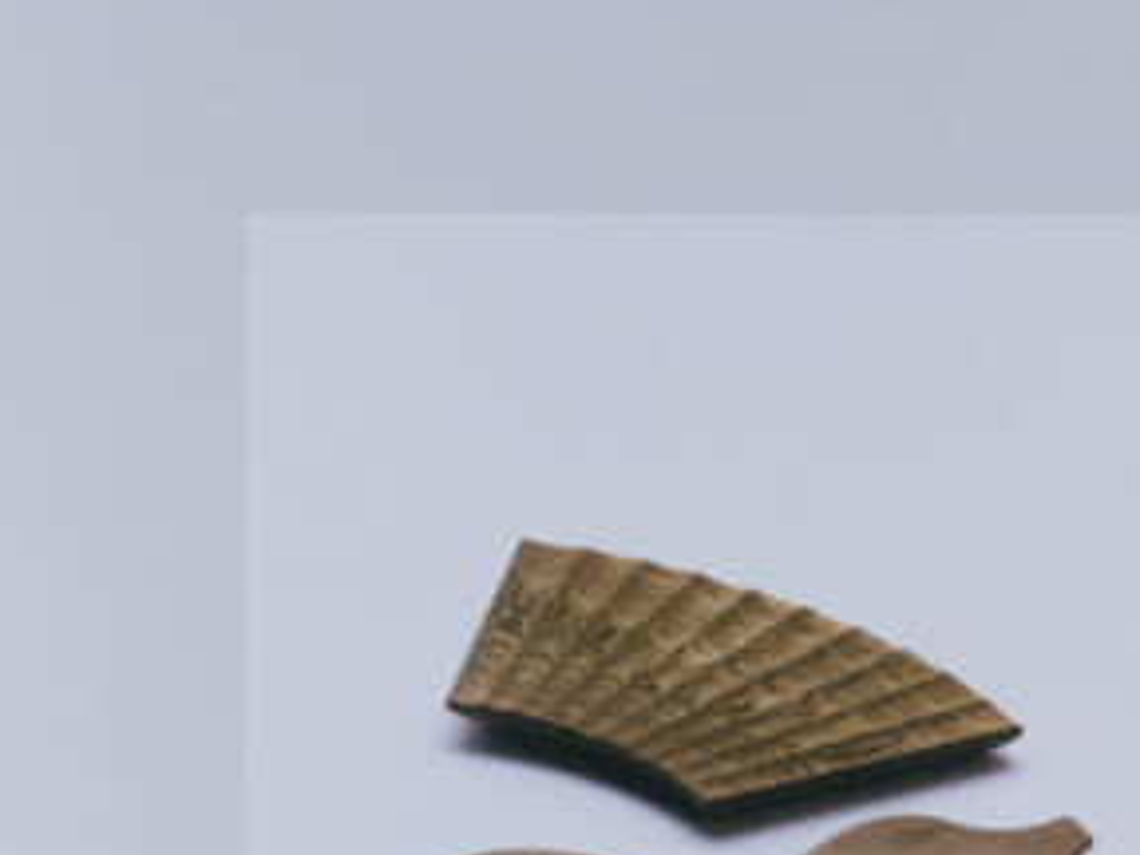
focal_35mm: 178
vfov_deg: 8.3
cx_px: 776
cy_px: 970
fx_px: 5862
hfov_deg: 11.1
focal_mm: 25
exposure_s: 1/250
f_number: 8
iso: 200
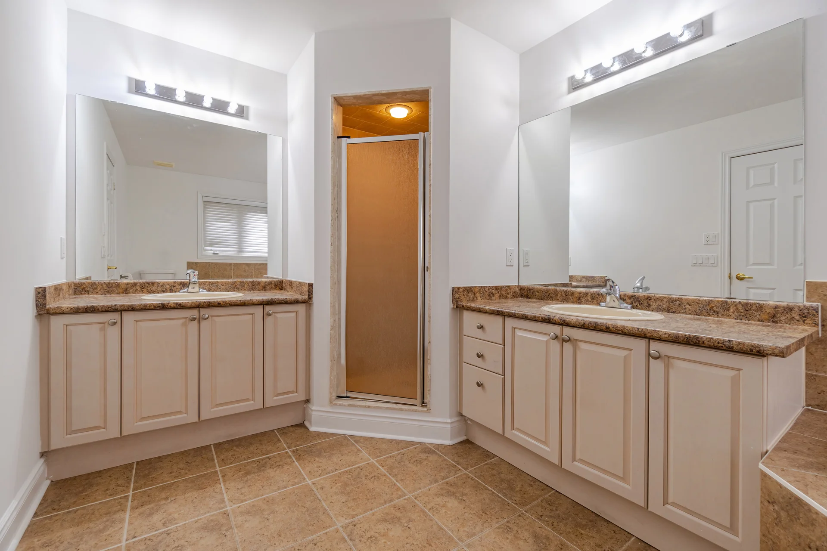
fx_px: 345
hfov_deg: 100.4
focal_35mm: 15
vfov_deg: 77.3
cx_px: 414
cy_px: 276
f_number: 7.1
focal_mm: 10
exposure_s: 1/8
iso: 80
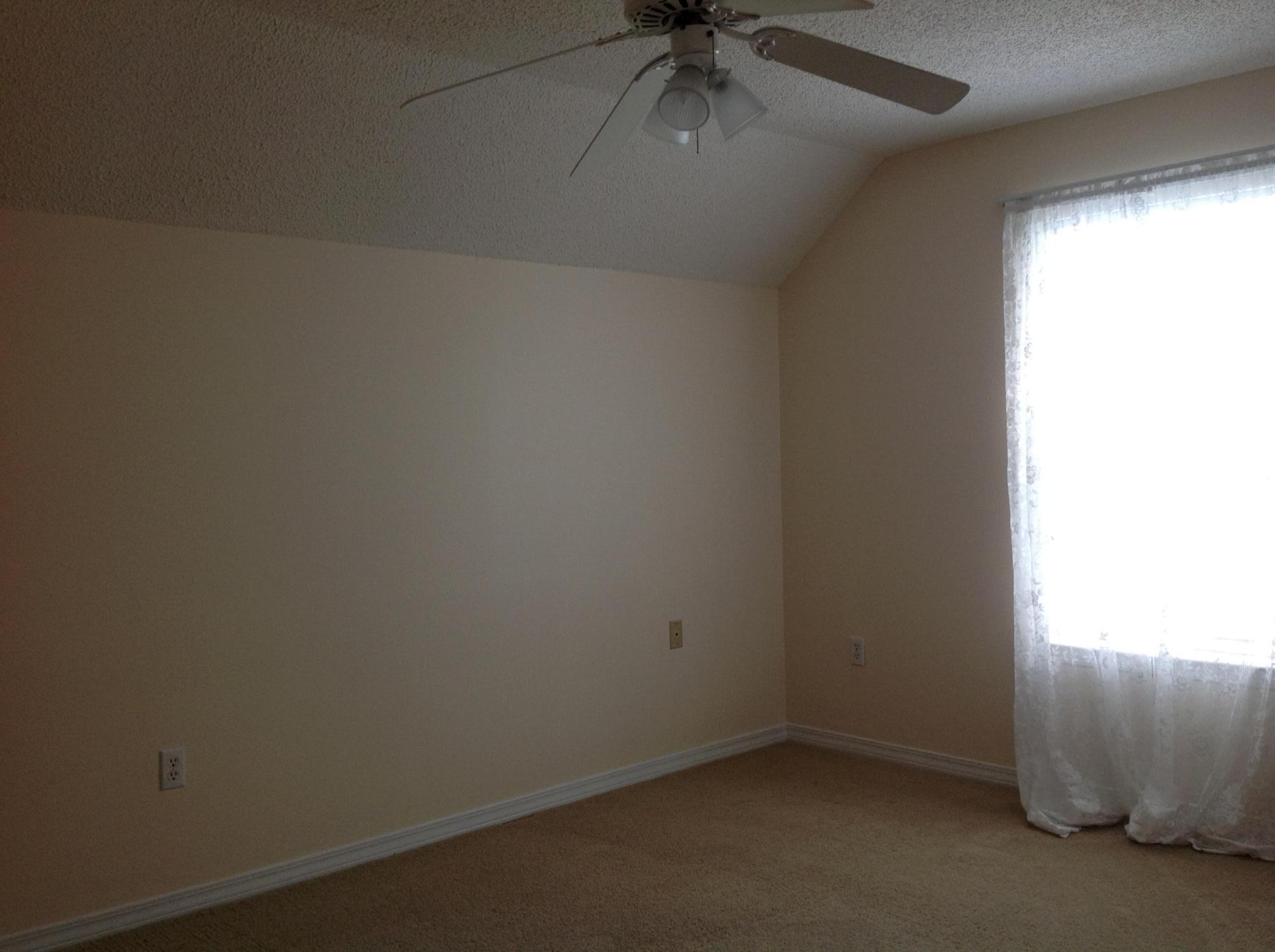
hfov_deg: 52.7
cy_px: 476
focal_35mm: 35
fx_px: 1287
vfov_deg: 40.6
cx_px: 638
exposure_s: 1/40
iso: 64
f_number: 2.4
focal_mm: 4.28
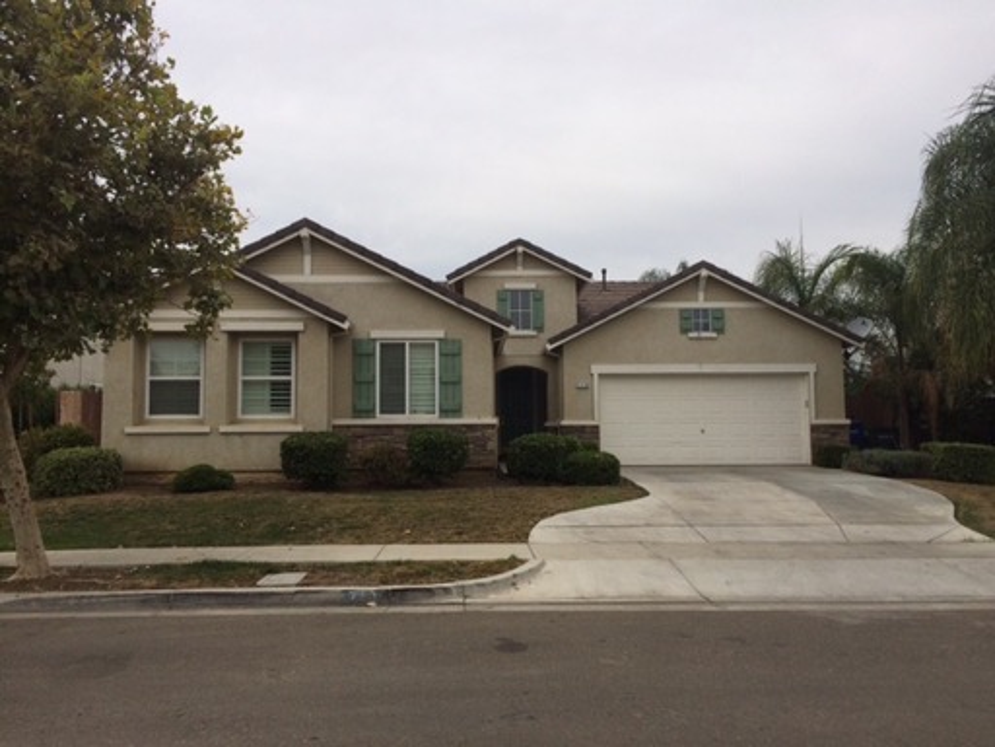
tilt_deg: +4.3
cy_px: 374
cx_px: 498
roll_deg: +0.4
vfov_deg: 48.2
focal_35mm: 29
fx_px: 834
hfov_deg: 61.7
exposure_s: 1/4115
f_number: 2.2
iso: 32
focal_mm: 4.15
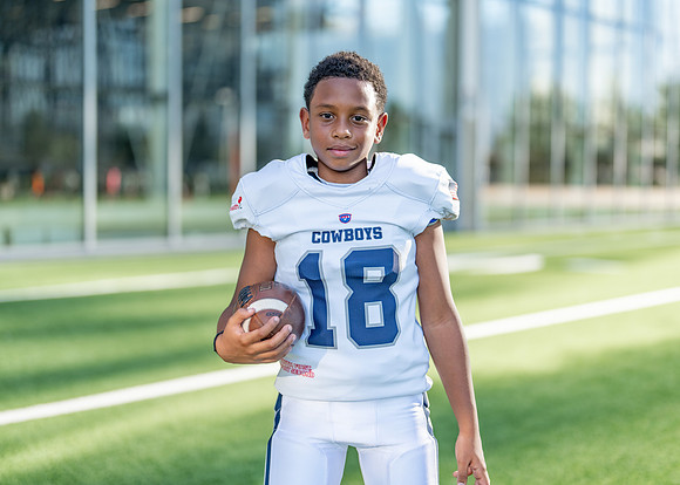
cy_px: 229
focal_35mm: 56
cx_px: 357
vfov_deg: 25.4
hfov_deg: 35.1
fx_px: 1075
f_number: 1.2
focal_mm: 50
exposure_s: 1/2000
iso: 100
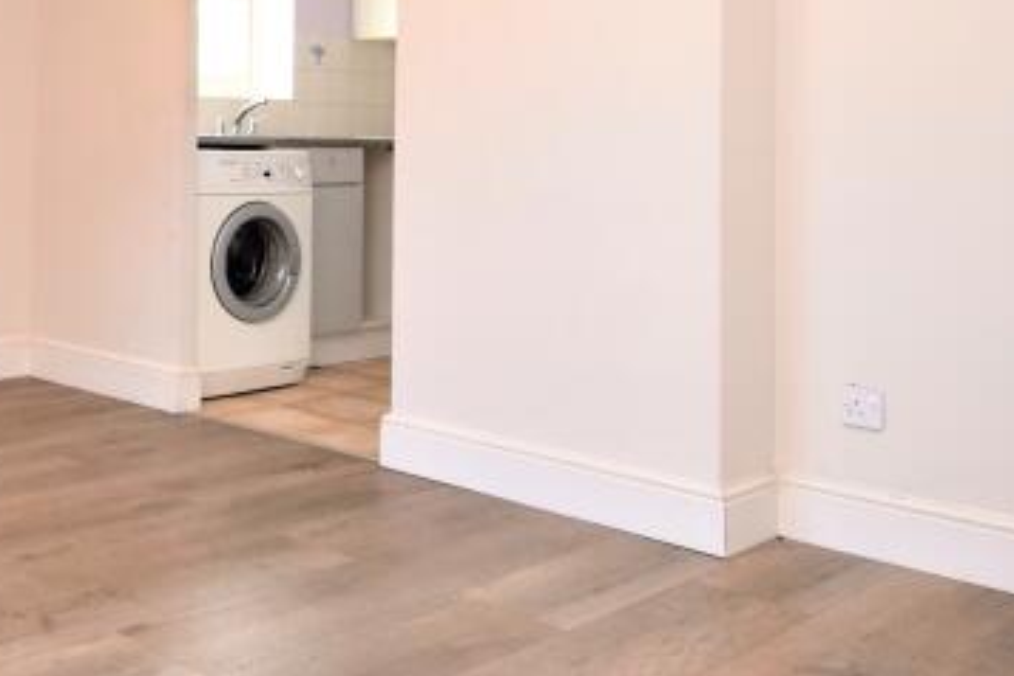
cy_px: 104
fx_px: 1211
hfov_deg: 43.1
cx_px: 185
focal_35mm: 43
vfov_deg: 30.2
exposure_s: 1/100
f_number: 5
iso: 800
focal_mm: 10
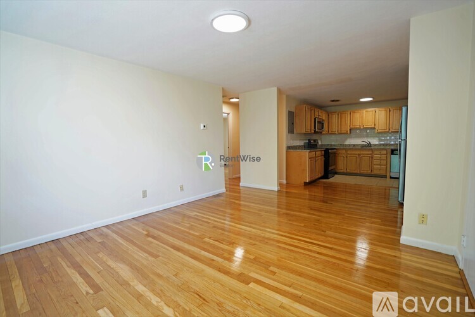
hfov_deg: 96.7
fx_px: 211
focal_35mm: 16
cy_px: 158
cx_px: 238
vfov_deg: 73.7
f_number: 4
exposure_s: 1/13
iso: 125
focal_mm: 16
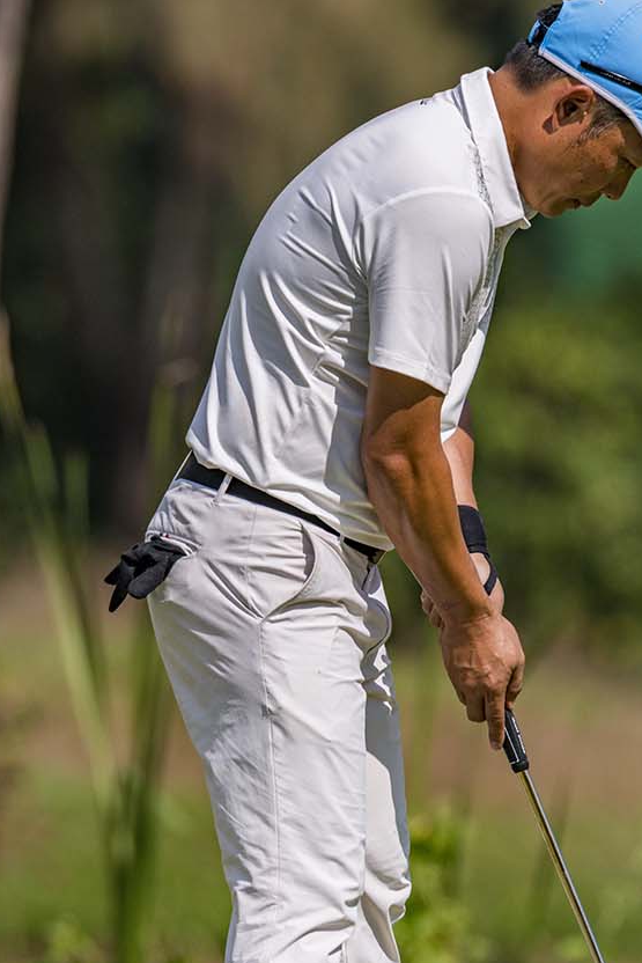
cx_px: 451
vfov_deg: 1.8
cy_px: 516
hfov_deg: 1.2
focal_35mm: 1125
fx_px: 30079
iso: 360
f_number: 8
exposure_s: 1/2000
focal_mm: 650
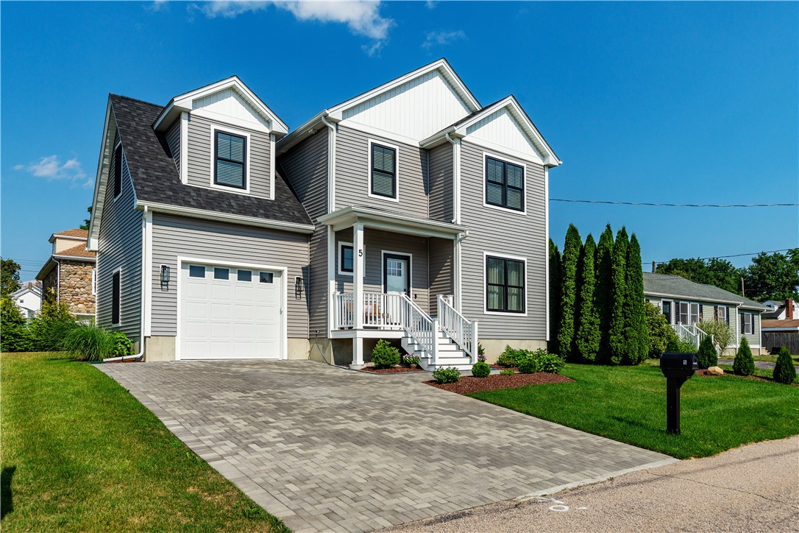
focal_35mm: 24
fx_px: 533
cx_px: 400
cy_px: 266
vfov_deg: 53.1
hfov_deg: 73.7
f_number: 8
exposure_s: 1/640
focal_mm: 24
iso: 100
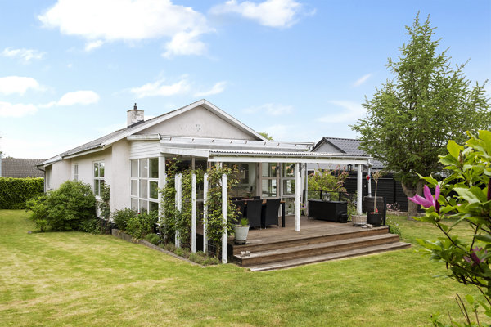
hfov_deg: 63.7
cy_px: 164
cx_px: 246
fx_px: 395
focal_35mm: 29
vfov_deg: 45.0
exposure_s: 1/250
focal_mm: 19.1
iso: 200
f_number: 6.4
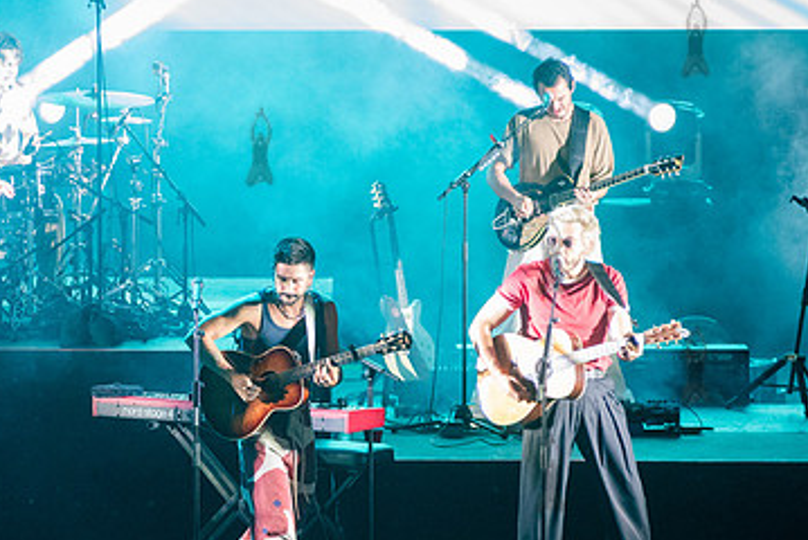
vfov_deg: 4.6
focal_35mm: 299
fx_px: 6716
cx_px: 259
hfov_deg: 6.9
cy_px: 363
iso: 6400
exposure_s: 1/500
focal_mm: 185
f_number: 4
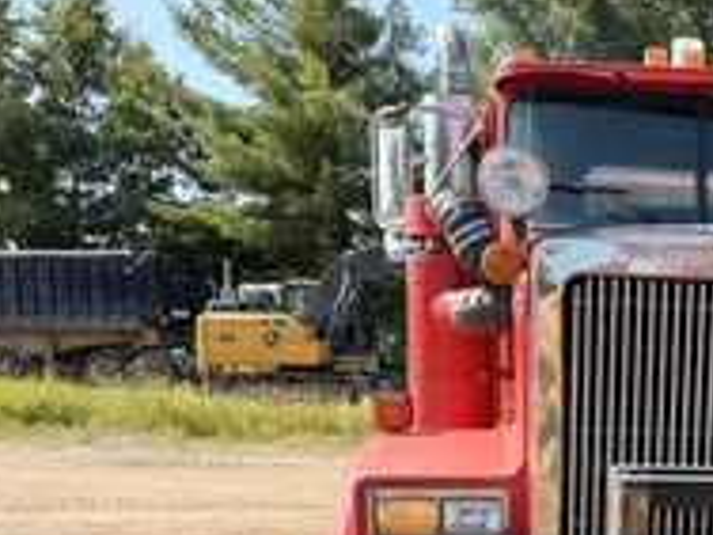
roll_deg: +0.9
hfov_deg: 33.9
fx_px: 1050
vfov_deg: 27.5
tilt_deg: -6.2
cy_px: 489
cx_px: 728
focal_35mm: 51
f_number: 1.78
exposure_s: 1/1653
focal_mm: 6.76
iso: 80
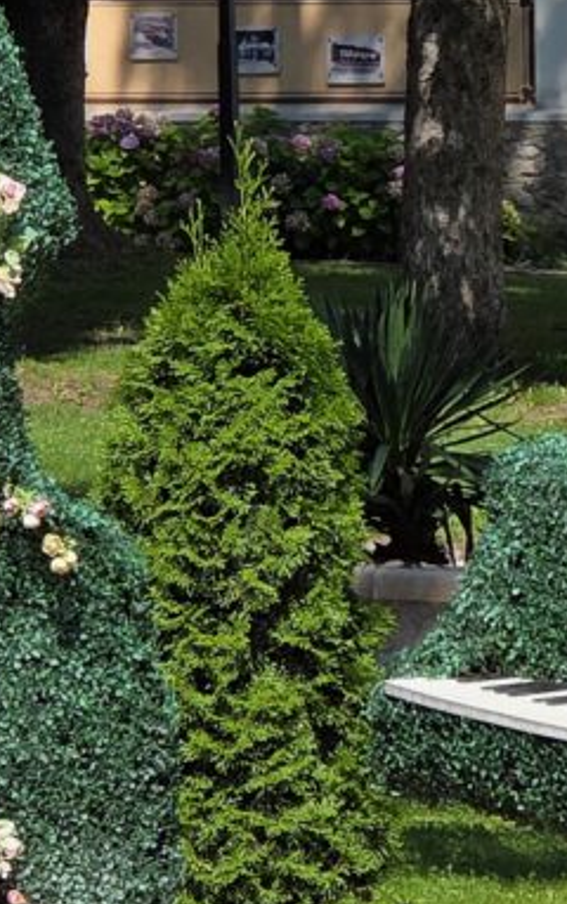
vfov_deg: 7.2
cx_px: 536
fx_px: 7231
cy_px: 404
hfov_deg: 4.5
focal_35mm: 293
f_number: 2.4
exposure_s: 1/1050
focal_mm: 7
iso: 25
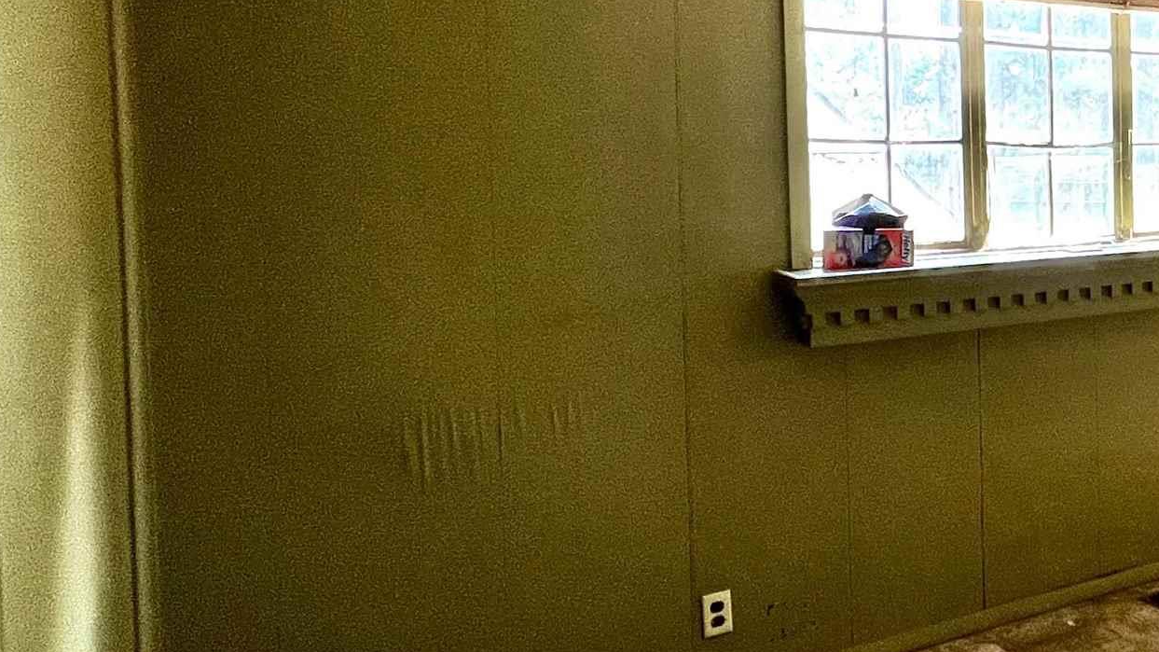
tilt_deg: -1.8
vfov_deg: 33.3
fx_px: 1076
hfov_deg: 43.3
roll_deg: +0.8
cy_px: 201
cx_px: 1287
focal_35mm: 35
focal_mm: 1.57
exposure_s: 1/63
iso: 250
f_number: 1.8
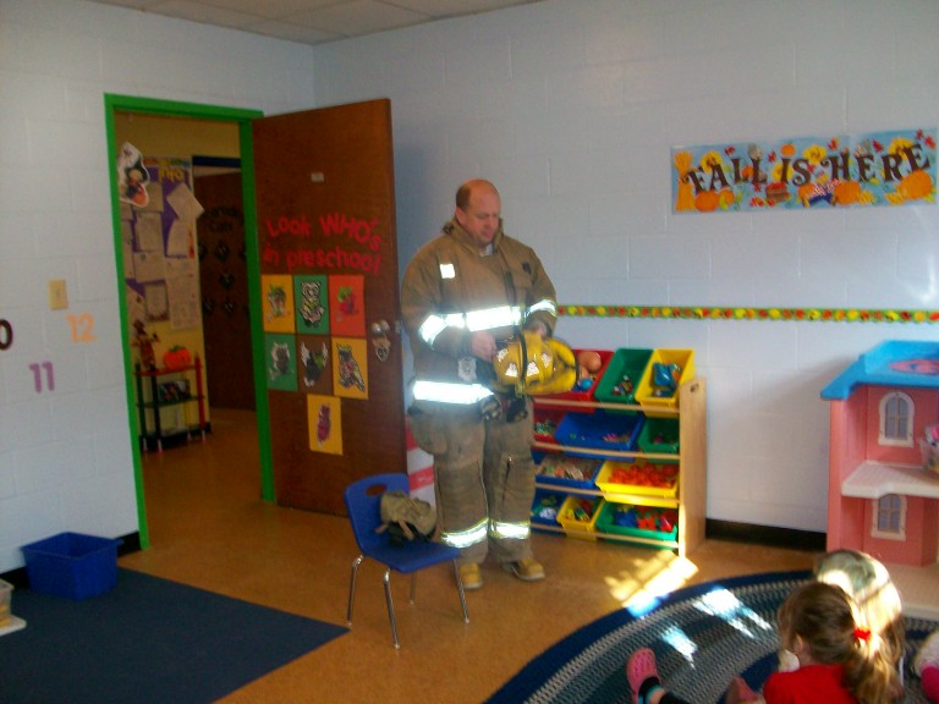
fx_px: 922
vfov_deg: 41.8
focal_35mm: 34
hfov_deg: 54.0
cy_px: 352
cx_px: 470
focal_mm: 5.7
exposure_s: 1/60
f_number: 2.8
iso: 160
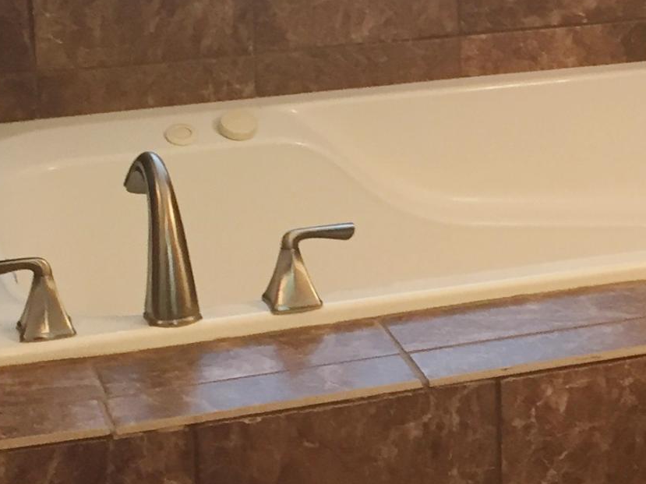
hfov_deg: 18.6
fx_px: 1959
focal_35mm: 105
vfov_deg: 14.0
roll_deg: -1.0
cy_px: 121
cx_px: 512
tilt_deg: -15.3
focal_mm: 4.15
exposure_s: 1/30
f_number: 2.2
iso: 64
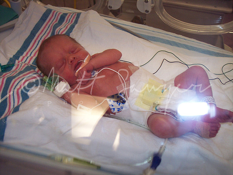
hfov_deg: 47.9
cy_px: 88
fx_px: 263
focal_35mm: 39
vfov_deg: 36.8
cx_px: 116
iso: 140
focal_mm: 8
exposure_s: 1/60
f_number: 2.8
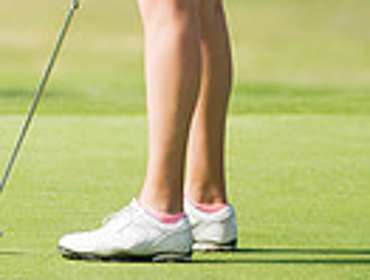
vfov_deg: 1.5
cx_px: -34
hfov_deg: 2.0
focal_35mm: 988
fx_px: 10590
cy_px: -297
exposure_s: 1/1600
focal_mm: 300
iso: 400
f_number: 4.5
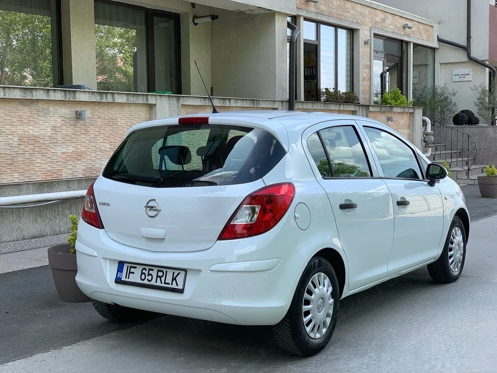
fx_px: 747
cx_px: 248
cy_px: 186
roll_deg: +0.4
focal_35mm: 52
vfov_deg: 28.0
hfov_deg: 36.8
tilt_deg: -3.7
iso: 16
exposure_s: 1/287
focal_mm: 6
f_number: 2.4
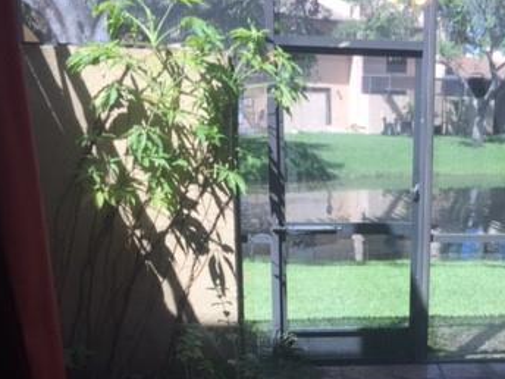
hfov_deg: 33.9
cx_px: 439
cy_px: 323
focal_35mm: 54
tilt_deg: -14.9
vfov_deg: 26.3
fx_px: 788
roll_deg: -1.7
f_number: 2.2
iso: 32
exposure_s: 1/120
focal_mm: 4.15
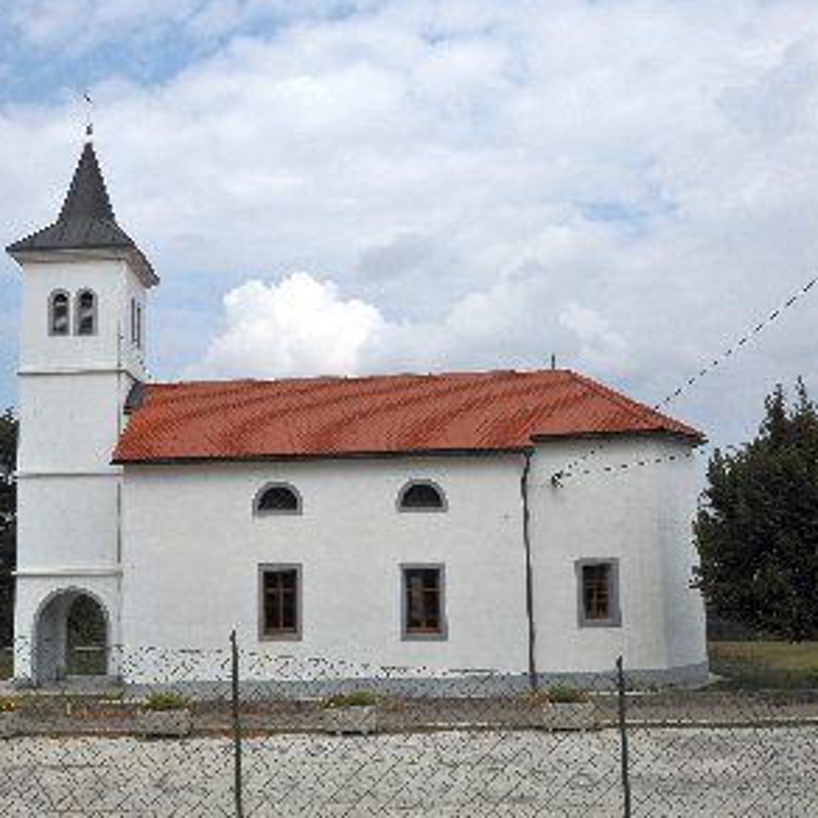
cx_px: 315
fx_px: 1043
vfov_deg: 42.8
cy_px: 409
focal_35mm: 39
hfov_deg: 42.6
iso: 400
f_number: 14
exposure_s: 1/800
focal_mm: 20
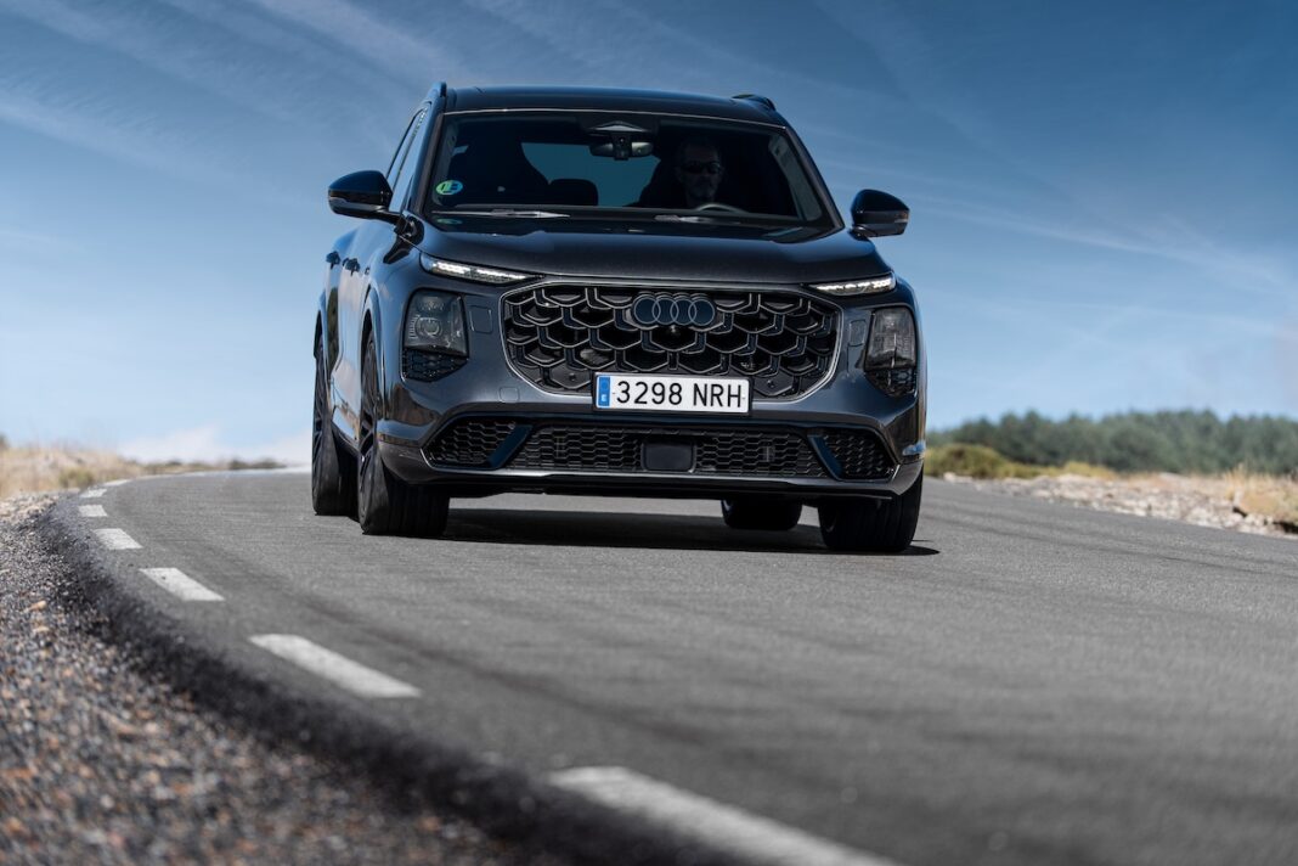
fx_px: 5588
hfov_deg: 13.2
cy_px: 433
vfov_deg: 8.9
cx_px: 649
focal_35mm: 155
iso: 100
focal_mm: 155
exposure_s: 1/800
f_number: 4
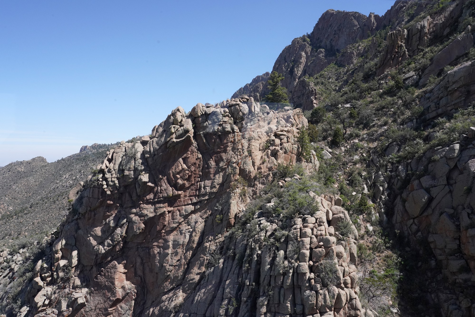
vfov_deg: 46.4
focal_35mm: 28
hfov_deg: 65.5
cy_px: 158
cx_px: 238
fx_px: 369
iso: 1250
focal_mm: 28
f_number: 18
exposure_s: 1/320
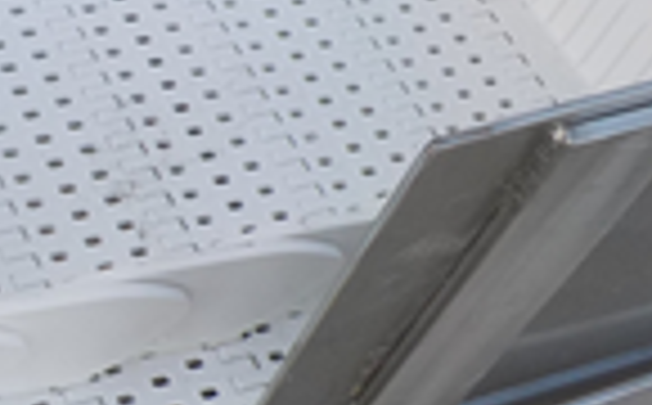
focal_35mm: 88
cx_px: -121
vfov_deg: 14.7
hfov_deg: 21.9
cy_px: 122
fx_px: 1561
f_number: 3.3
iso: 125
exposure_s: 1/125
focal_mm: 4.1
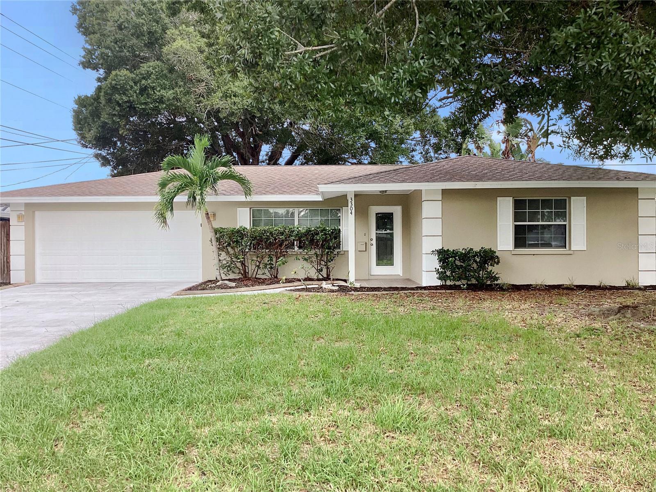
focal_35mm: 31
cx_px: 328
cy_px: 246
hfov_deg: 58.4
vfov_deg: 45.4
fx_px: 587
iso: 40
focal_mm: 3.3
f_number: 2.4
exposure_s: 1/120
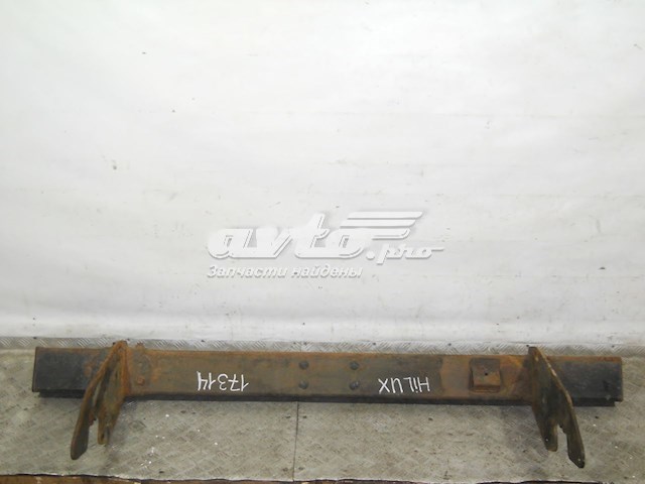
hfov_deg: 45.8
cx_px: 322
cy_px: 242
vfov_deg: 35.1
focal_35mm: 41
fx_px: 764
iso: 160
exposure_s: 1/30
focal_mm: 6.72
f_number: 3.1
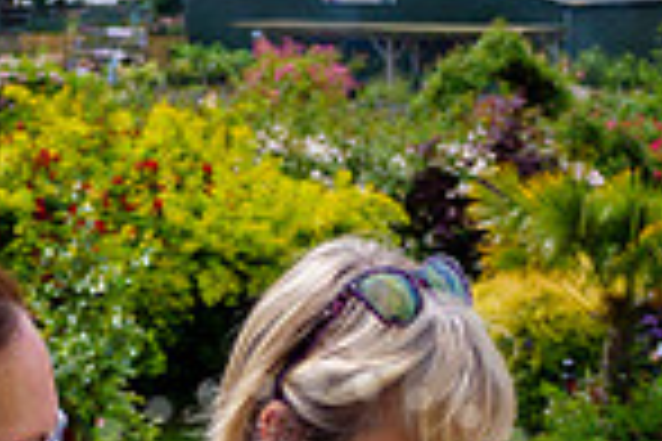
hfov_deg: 17.2
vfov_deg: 10.8
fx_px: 2188
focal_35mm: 119
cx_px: 306
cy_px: 794
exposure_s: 1/2000
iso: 200
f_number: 2.5
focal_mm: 14
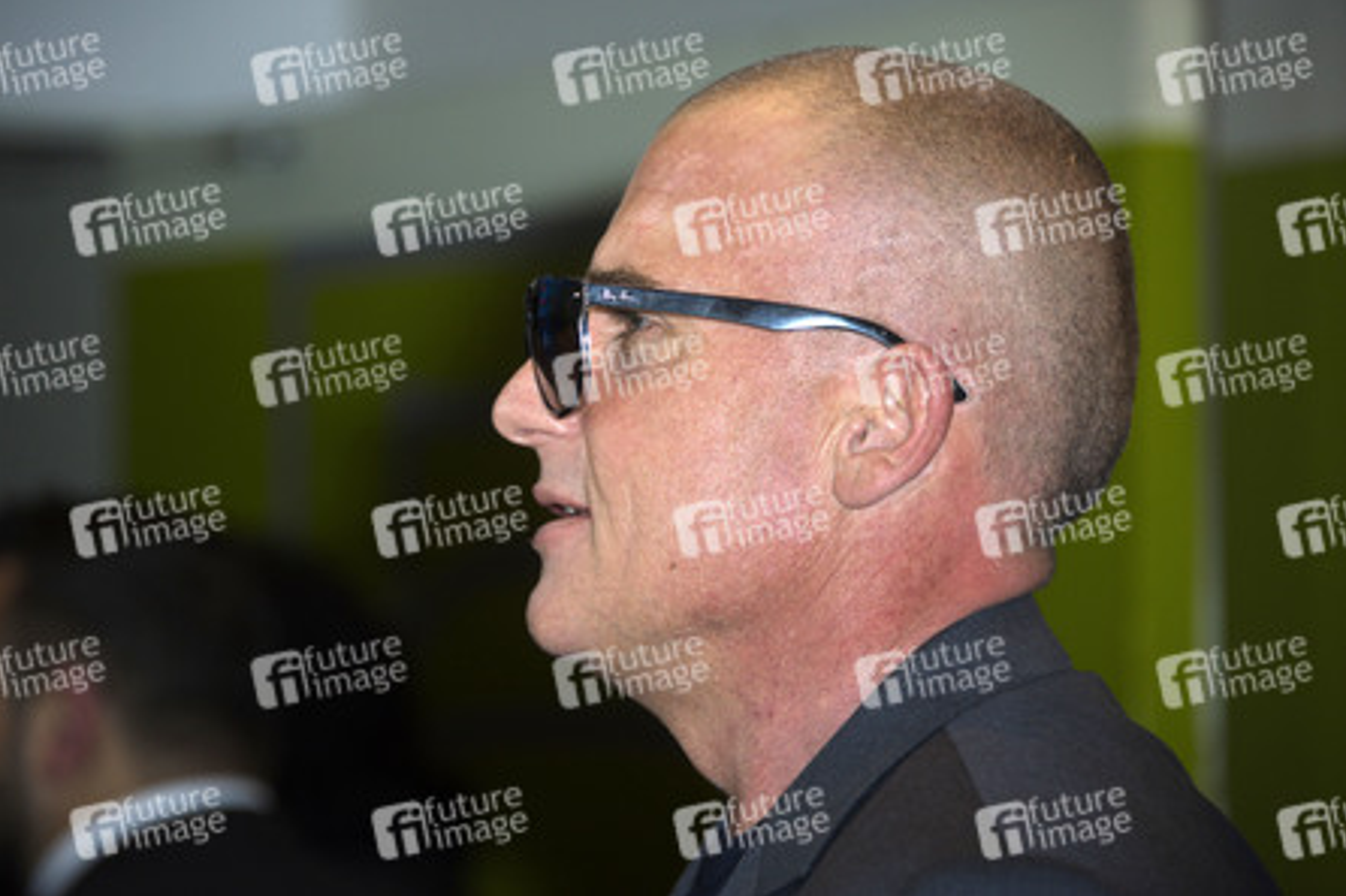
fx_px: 7923
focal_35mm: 212
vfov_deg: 6.5
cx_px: 670
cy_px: 446
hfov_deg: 9.7
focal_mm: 210
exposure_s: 1/200
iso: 800
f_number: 5.6
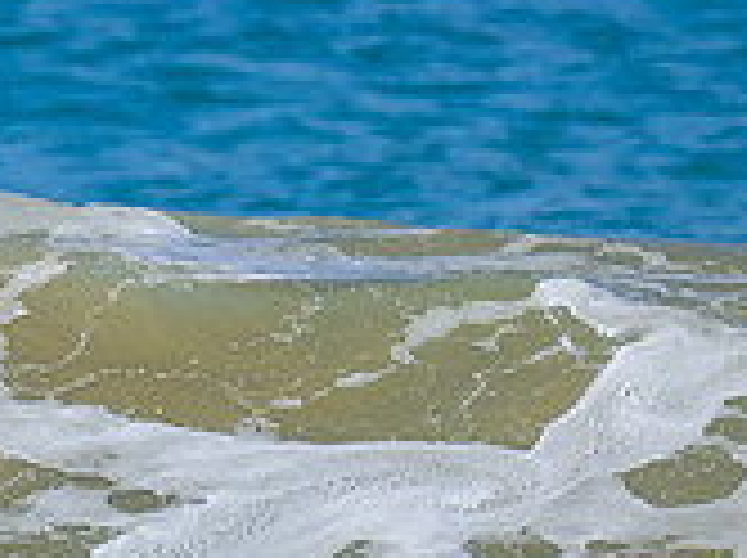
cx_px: -453
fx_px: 79622
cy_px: 615
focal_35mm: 3695
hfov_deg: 0.5
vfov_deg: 0.4
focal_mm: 800
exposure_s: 1/2000
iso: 280
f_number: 6.3
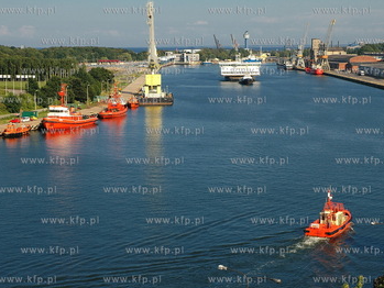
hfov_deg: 25.6
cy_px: 145
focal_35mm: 76
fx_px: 843
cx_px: 213
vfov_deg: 19.4
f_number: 8
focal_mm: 46
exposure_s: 1/500
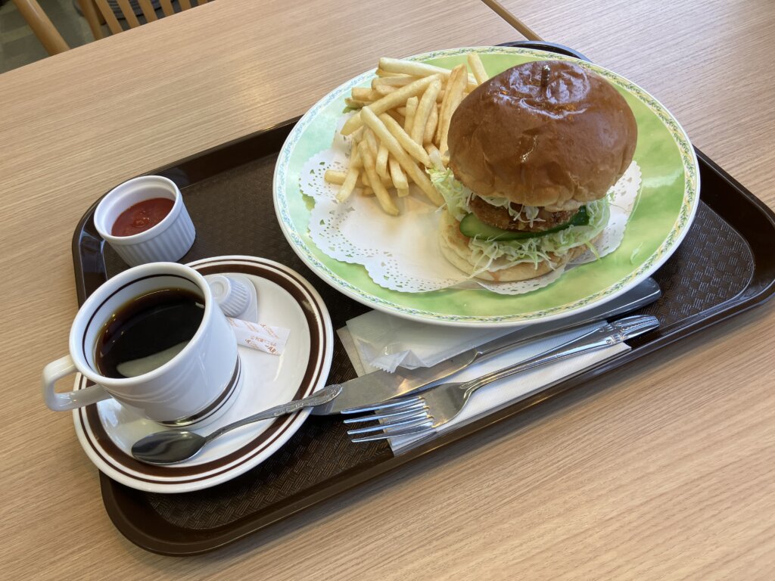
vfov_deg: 49.7
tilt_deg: -50.8
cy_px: 290
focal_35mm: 28
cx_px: 388
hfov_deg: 63.4
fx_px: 627
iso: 32
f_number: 1.8
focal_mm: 3.99
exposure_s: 1/100
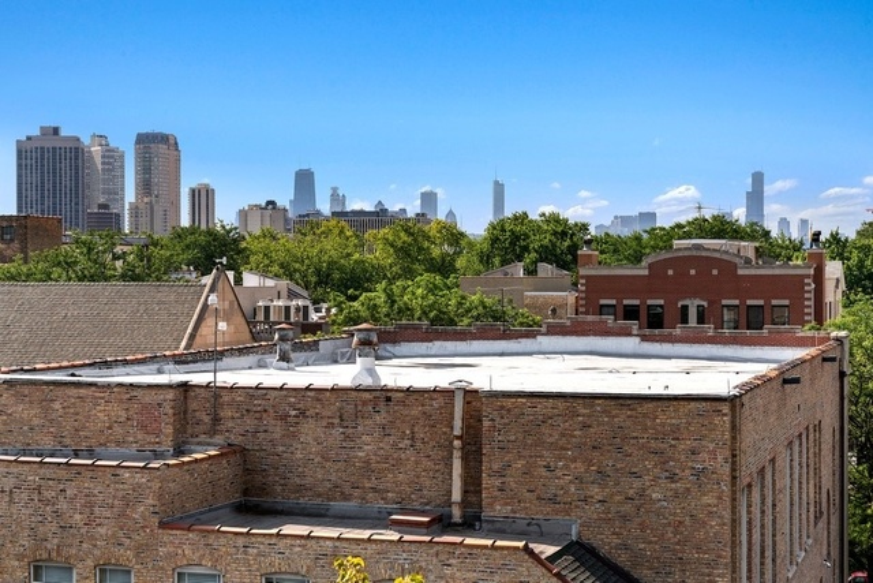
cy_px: 292
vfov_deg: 20.3
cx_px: 436
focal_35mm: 67
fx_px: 1625
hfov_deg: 30.1
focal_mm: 67
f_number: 7.1
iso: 320
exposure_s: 1/500
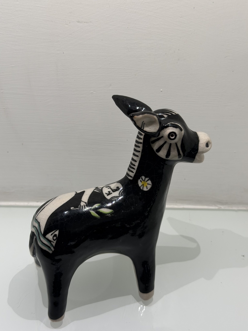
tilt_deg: -33.6
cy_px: 166
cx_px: 124
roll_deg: -2.3
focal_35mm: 48
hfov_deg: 30.3
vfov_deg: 39.7
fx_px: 459
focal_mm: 6.76
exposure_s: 1/98
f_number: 1.78
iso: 50
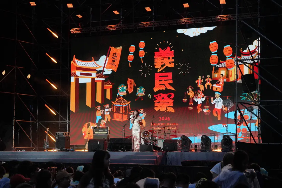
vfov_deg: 13.7
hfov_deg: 20.4
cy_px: 94
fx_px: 783
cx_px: 141
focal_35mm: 100
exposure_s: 1/640
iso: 3200
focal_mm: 100
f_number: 6.3
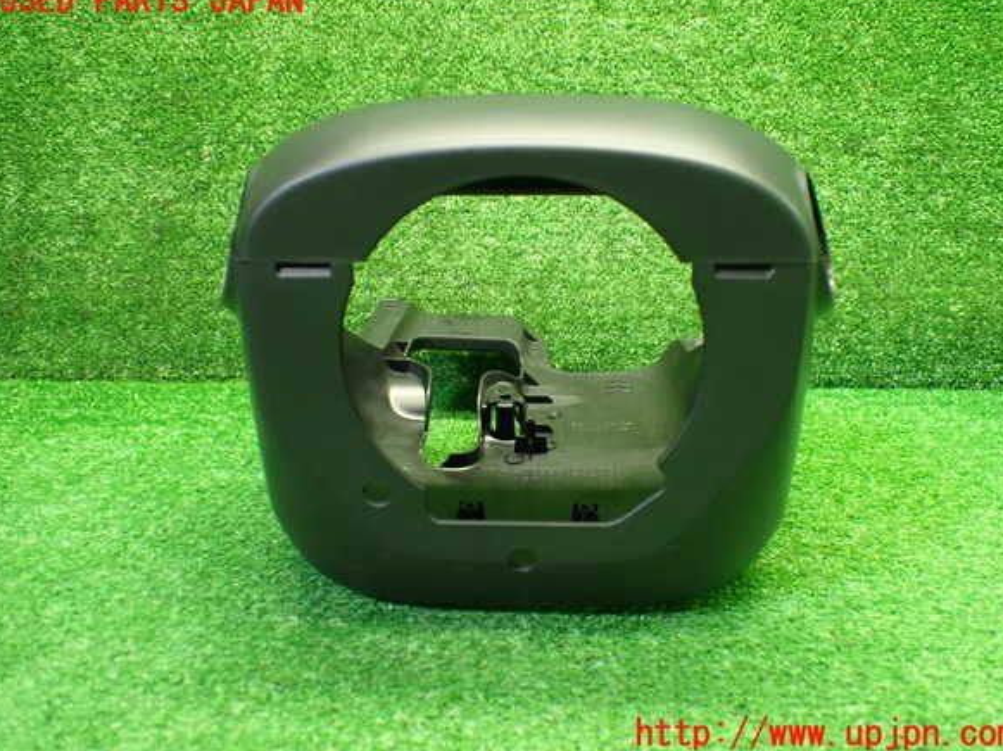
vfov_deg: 45.4
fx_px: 898
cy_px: 368
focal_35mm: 31
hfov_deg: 58.4
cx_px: 508
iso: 800
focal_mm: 5.4
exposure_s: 1/60
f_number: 2.3
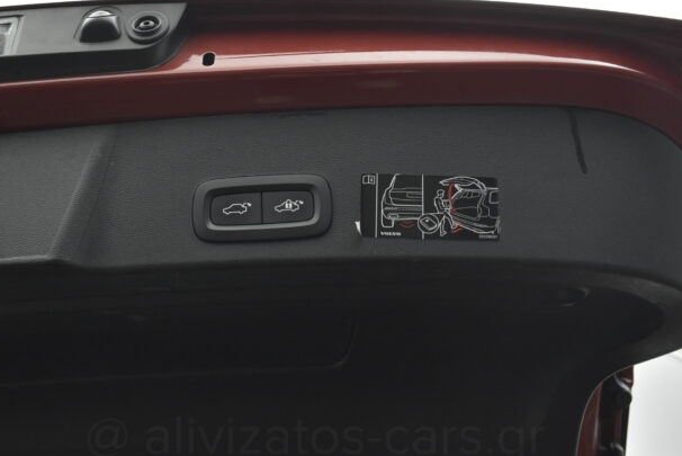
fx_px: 720
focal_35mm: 38
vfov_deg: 35.0
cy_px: 191
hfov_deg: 50.6
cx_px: 315
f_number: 3.8
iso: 1600
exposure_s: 1/125
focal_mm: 20
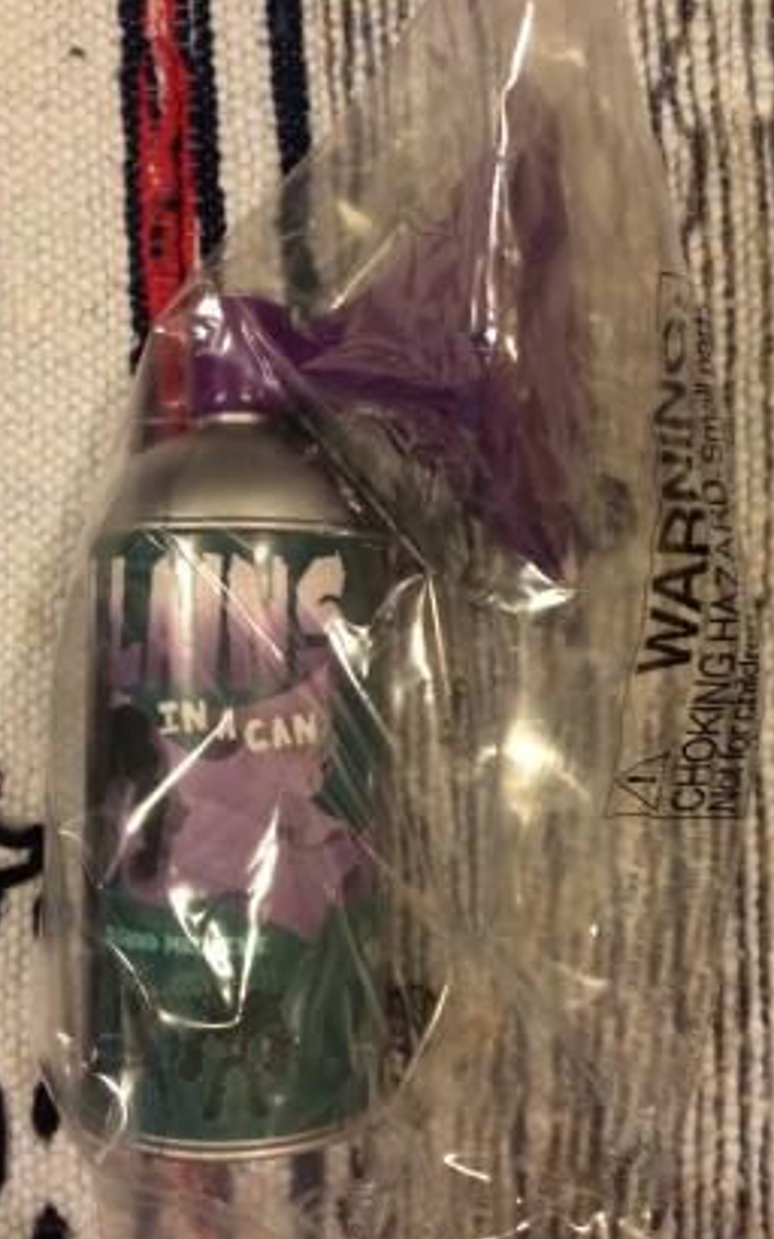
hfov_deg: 39.4
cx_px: 348
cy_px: 615
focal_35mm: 32
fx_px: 1081
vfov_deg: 59.7
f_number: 2.2
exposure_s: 1/33
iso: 320
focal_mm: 4.15
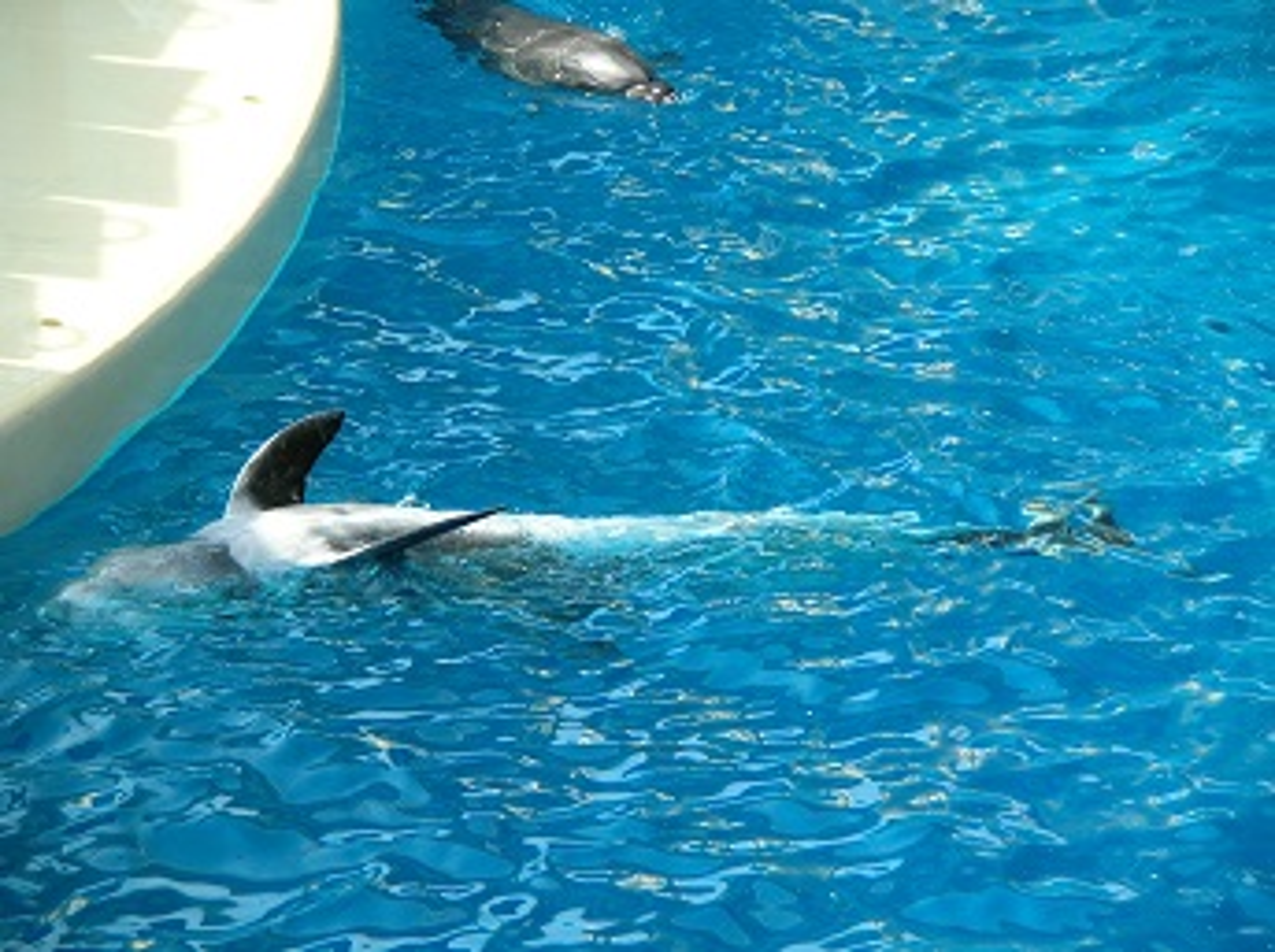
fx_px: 7209
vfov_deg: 7.6
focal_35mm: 196
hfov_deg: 10.1
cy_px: 476
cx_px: 638
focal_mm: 32.4
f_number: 4
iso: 53
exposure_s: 1/147
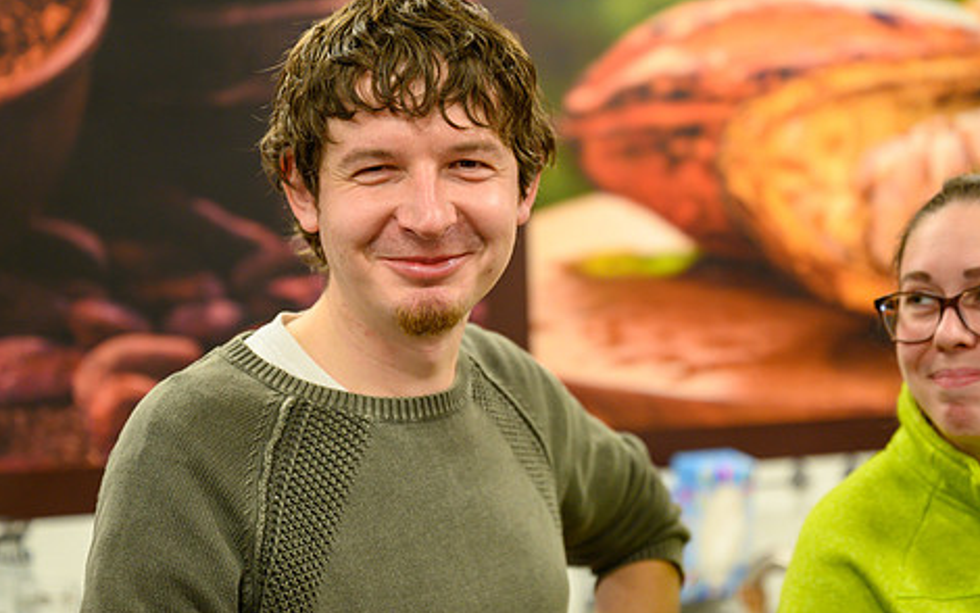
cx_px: 519
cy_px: 321
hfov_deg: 23.5
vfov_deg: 14.9
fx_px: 2351
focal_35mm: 88
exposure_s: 1/160
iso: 1000
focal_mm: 70
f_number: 3.2
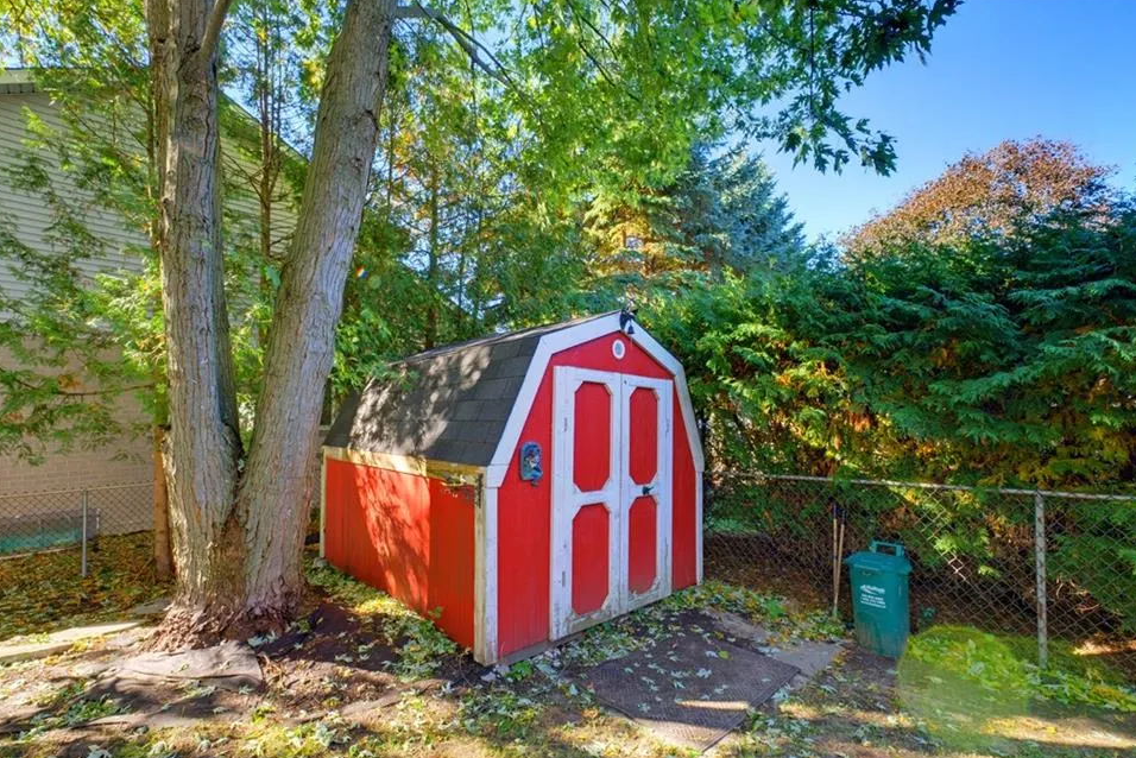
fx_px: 473
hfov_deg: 100.3
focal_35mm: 15
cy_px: 402
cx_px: 543
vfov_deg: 77.3
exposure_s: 1/10
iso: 800
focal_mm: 14
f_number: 11
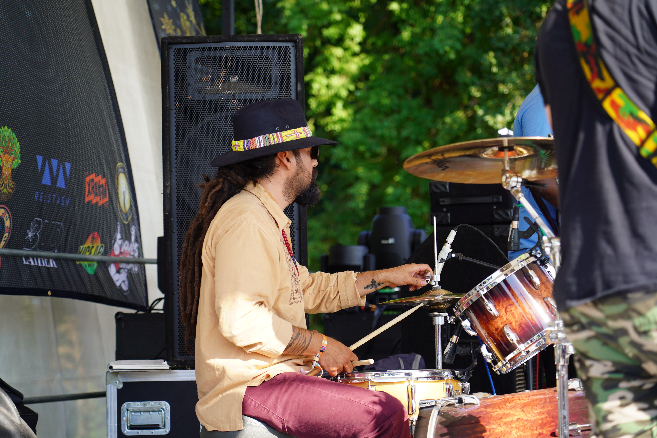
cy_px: 219
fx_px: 1916
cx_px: 328
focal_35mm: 105
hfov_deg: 19.5
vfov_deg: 13.0
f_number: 4.5
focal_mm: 105
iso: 100
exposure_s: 1/125
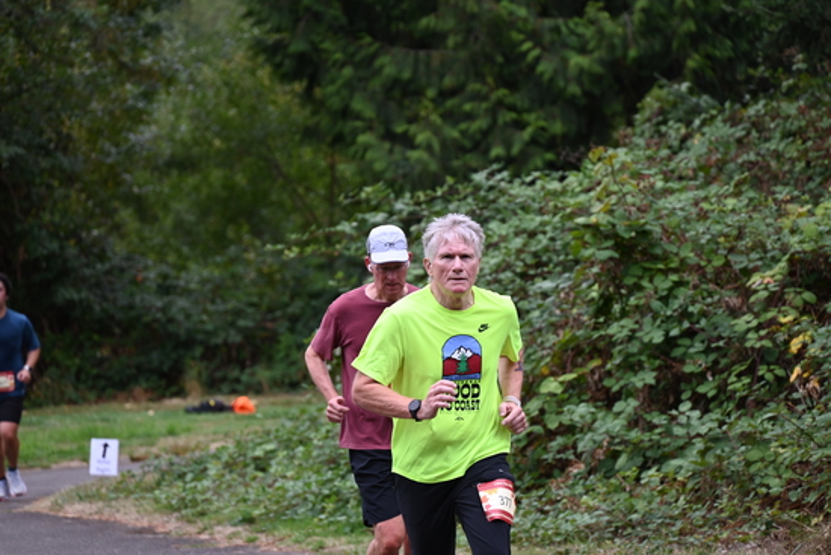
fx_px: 4618
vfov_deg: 6.9
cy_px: 278
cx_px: 416
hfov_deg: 10.3
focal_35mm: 200
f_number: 6.3
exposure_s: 1/400
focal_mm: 200
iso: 400
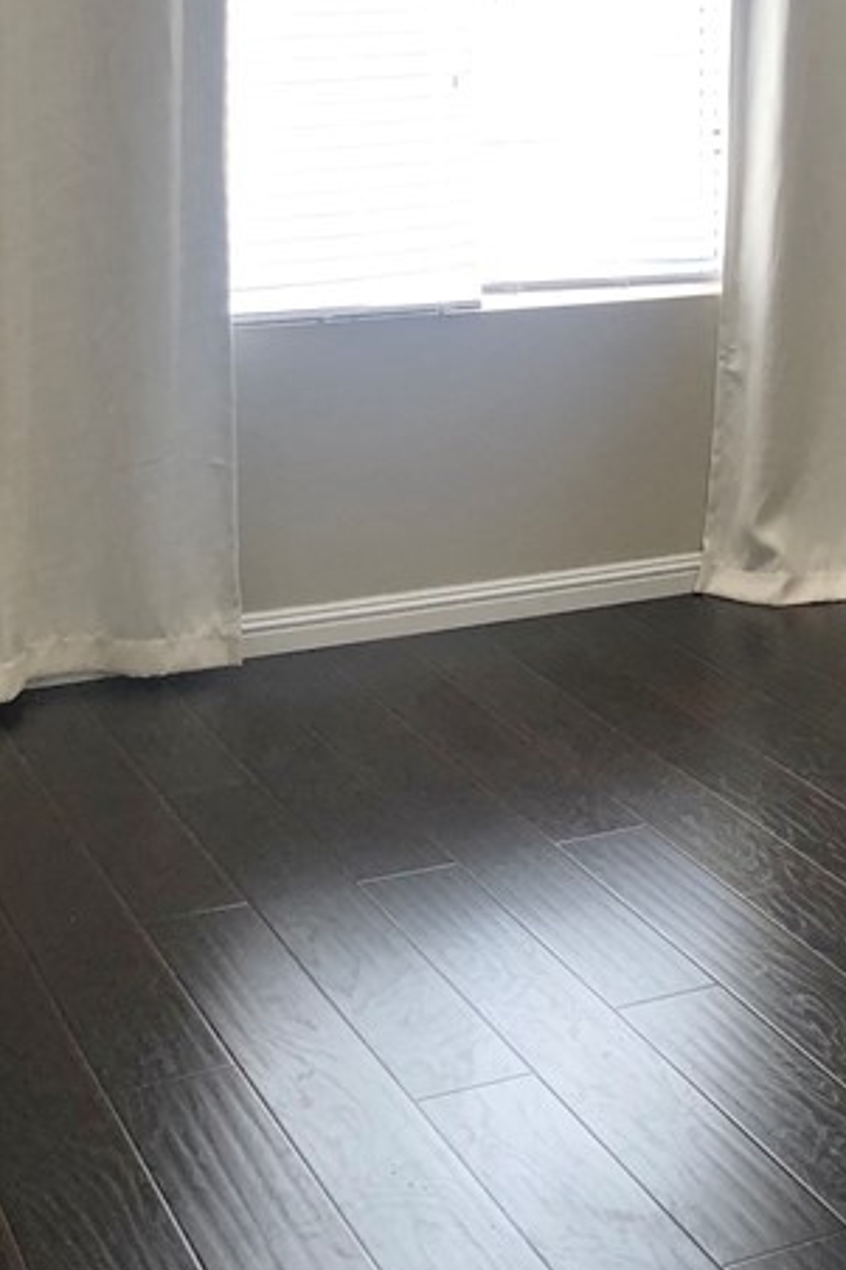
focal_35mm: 66
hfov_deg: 20.1
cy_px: 211
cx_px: 787
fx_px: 2328
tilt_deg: -5.8
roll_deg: -0.5
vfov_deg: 29.6
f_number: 1.8
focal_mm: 4
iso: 25
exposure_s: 1/40
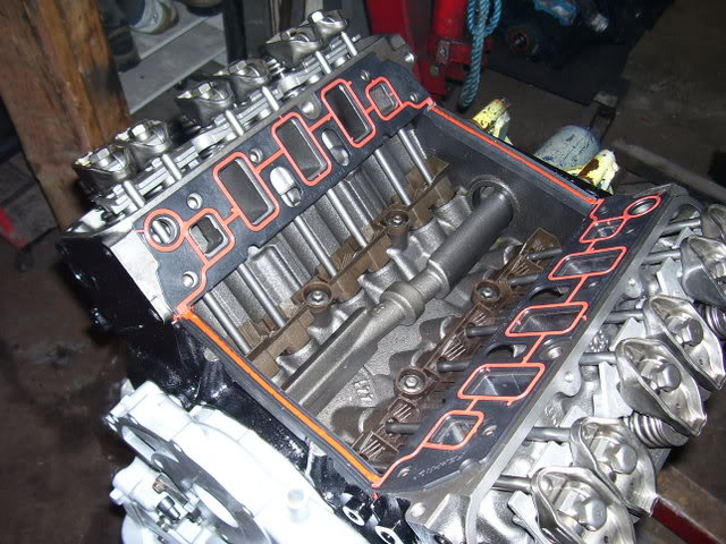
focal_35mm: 34
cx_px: 363
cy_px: 272
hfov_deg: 54.0
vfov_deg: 41.8
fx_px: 713
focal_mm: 5.6
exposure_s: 1/60
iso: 80
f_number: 2.7
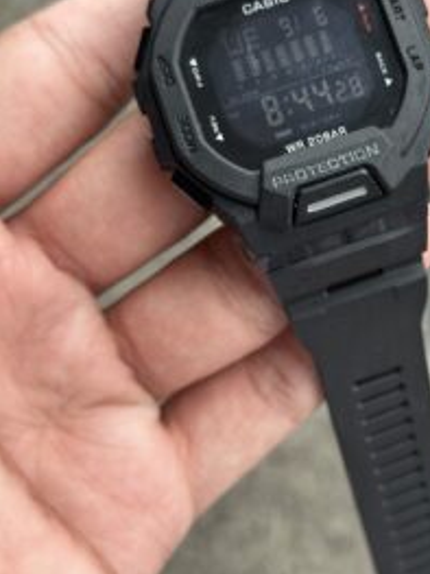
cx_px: 325
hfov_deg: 20.0
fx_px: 1210
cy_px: 216
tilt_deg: -68.1
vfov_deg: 26.6
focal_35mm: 73
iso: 64
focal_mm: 6.86
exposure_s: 1/549
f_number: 1.78
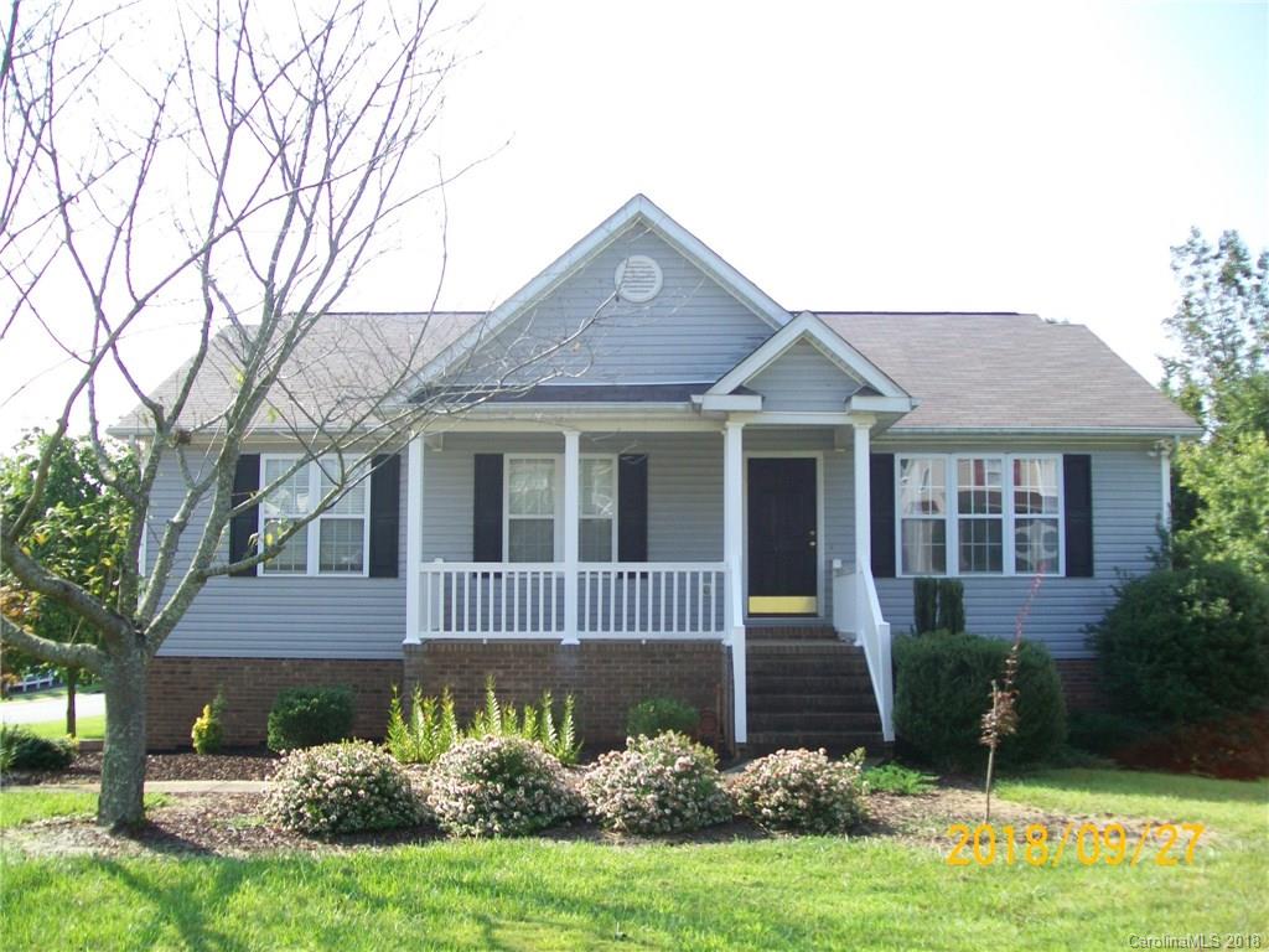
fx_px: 1320
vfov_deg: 39.7
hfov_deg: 51.4
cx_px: 634
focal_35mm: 36
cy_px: 476
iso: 64
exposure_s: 1/400
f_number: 2.7
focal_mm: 6
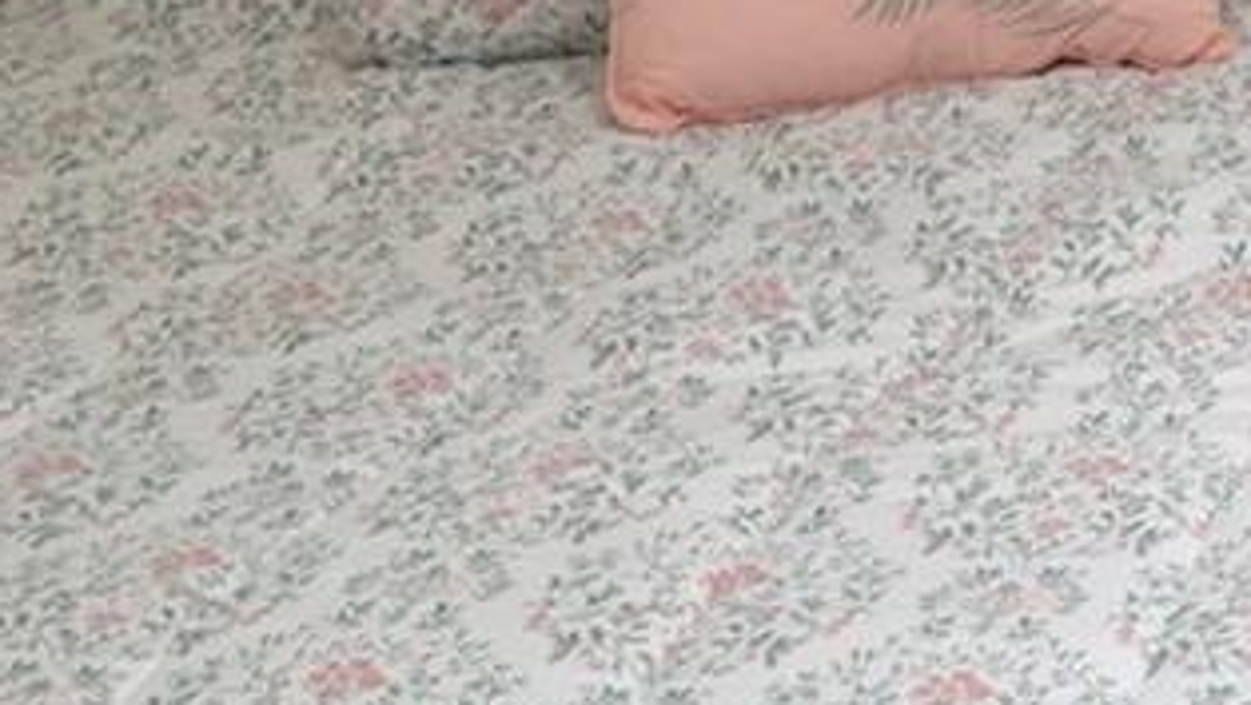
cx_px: 1562
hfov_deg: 15.5
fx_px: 4414
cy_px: -131
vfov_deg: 9.0
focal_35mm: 133
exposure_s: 1/15
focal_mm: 6.9
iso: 263
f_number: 1.68
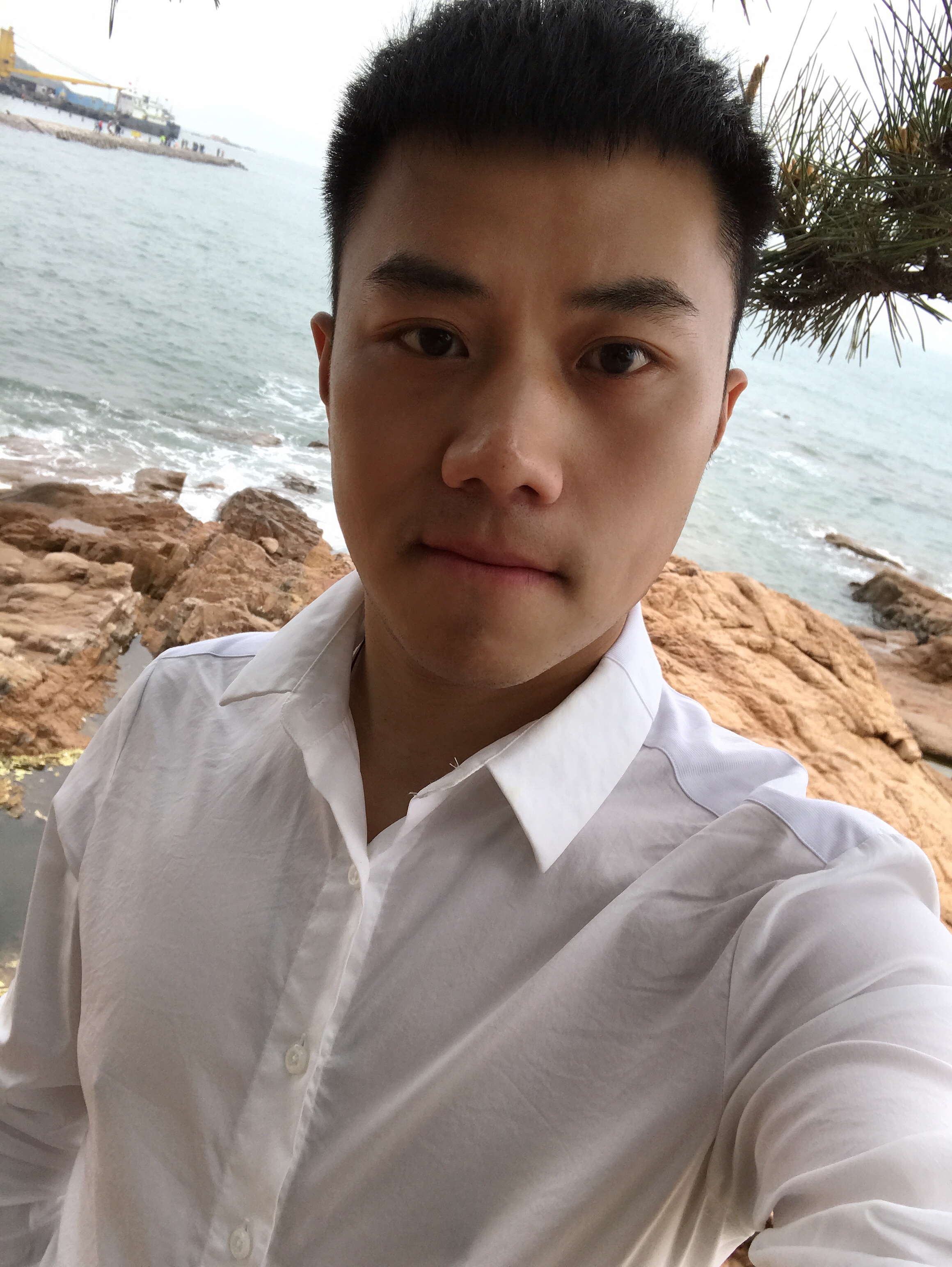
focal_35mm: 32
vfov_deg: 56.8
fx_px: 1172
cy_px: 634
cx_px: 476
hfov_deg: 44.2
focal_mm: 2.87
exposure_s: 1/474
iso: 25
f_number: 2.2
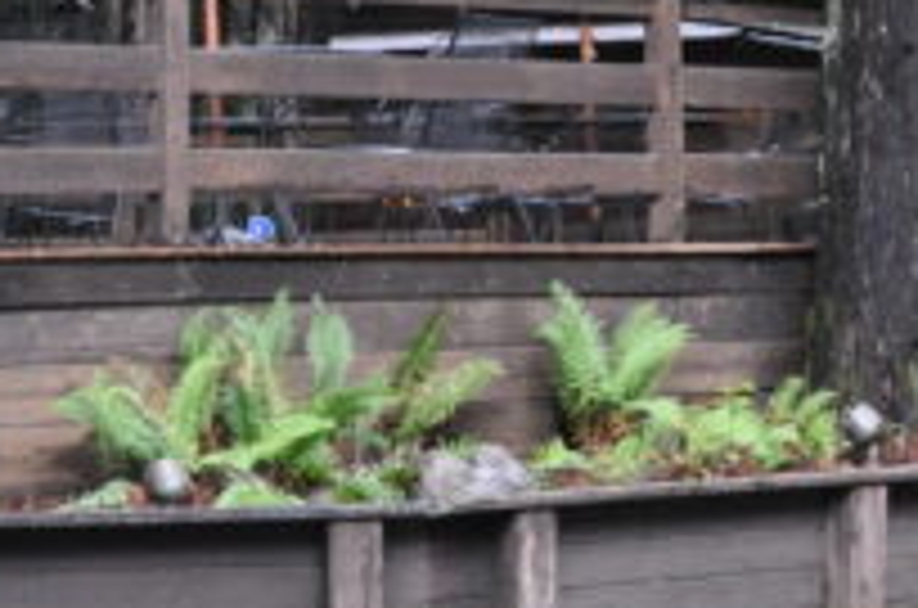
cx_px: 1822
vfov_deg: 7.5
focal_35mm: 181
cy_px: 9
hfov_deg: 10.5
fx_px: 4605
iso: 1000
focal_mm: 24
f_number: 5.6
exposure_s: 1/160
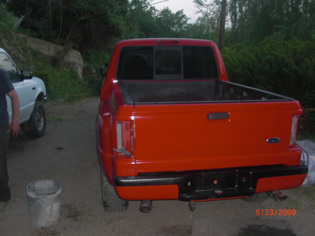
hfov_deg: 51.4
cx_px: 158
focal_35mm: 36
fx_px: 328
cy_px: 118
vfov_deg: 39.7
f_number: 2.8
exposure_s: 1/60
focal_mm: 6.3
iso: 200
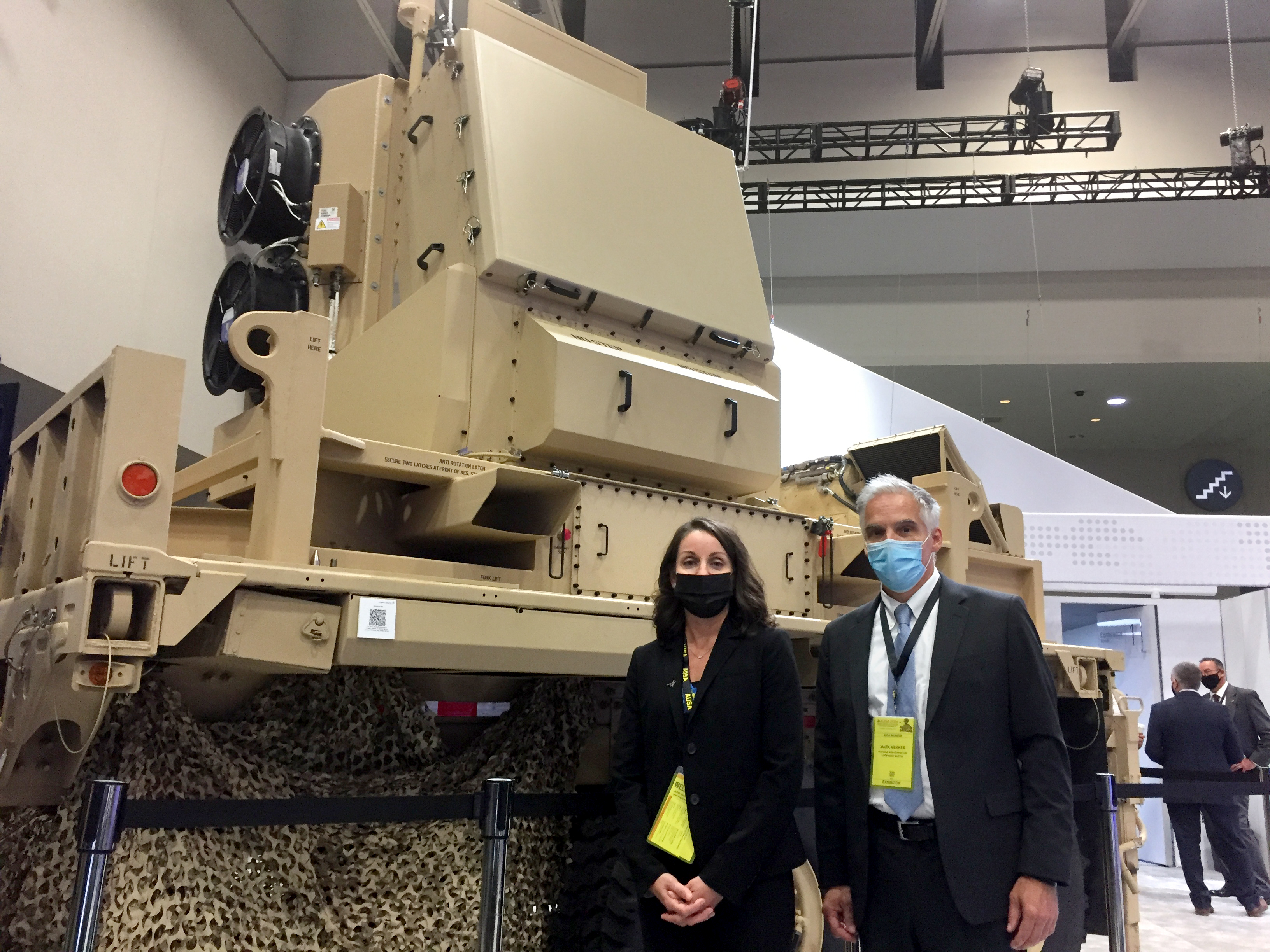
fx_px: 1064
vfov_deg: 48.2
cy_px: 476
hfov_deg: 61.7
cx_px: 635
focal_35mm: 29
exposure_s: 1/30
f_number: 2.2
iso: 160
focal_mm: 4.15
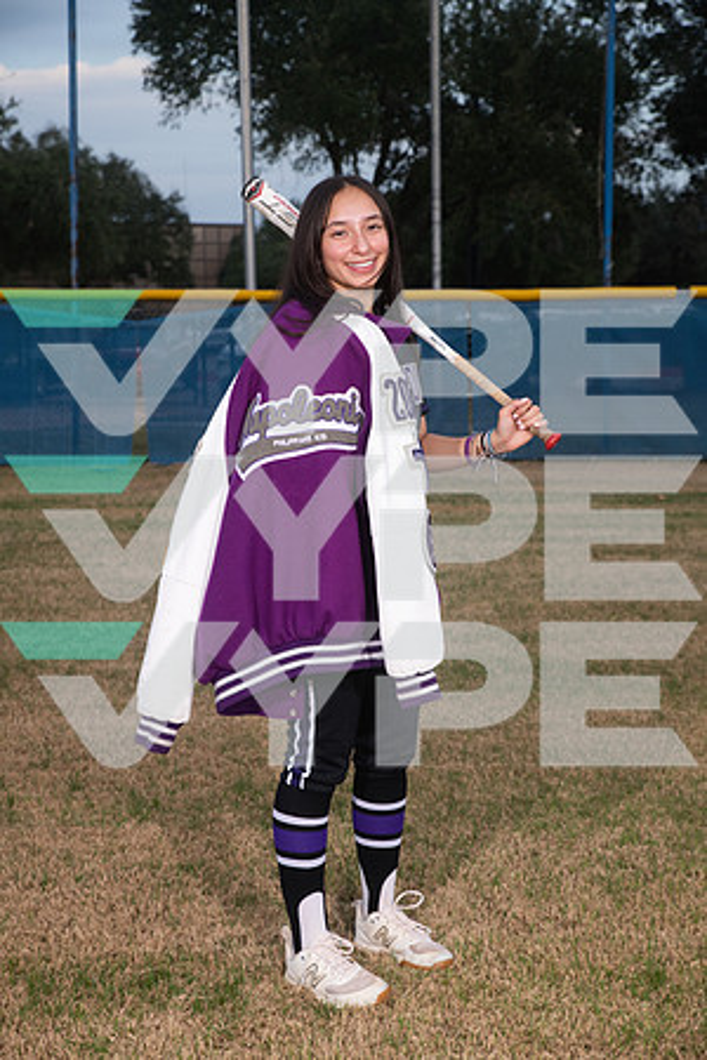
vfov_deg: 35.6
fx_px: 1650
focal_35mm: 56
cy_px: 530
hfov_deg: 24.2
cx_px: 354
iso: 320
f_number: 6.3
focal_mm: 56
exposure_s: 1/320
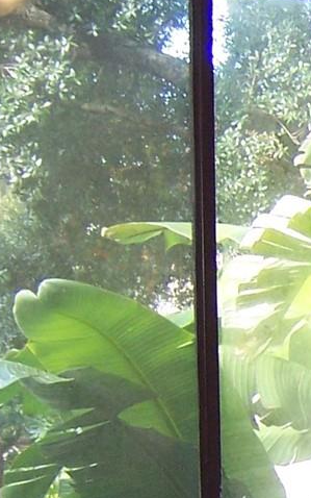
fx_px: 1586
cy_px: 512
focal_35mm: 117
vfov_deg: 17.4
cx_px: 741
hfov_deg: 9.9
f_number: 2.8
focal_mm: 5.5
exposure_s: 1/60
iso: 140
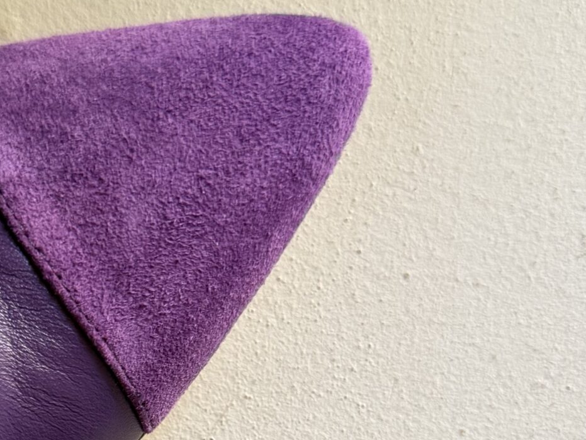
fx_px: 1117
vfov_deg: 20.8
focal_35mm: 66
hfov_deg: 29.3
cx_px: 211
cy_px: 521
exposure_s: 1/60
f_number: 1.78
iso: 250
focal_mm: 6.76
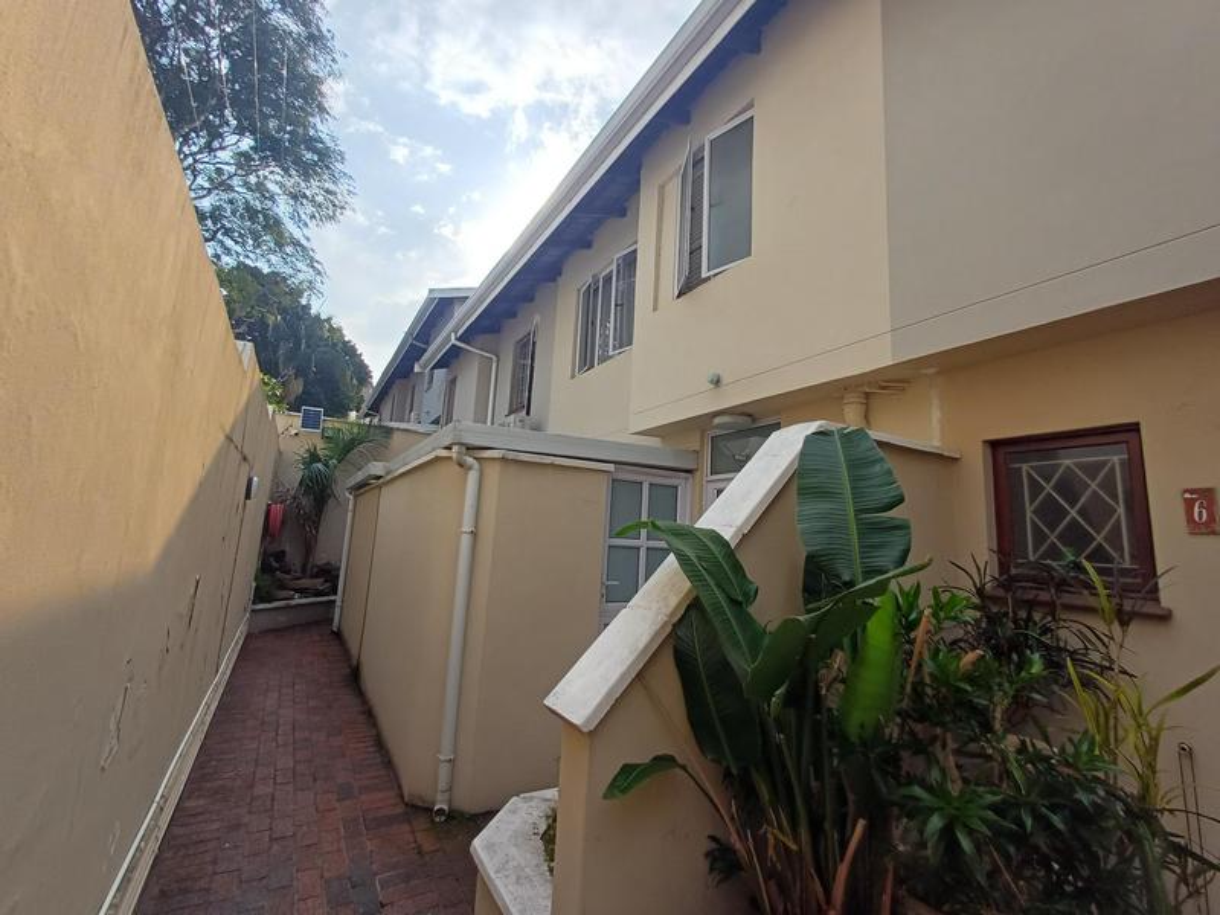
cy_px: 458
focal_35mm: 16
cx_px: 610
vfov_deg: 78.1
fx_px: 564
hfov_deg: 94.5
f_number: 2.2
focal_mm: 1.64
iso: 40
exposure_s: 1/705
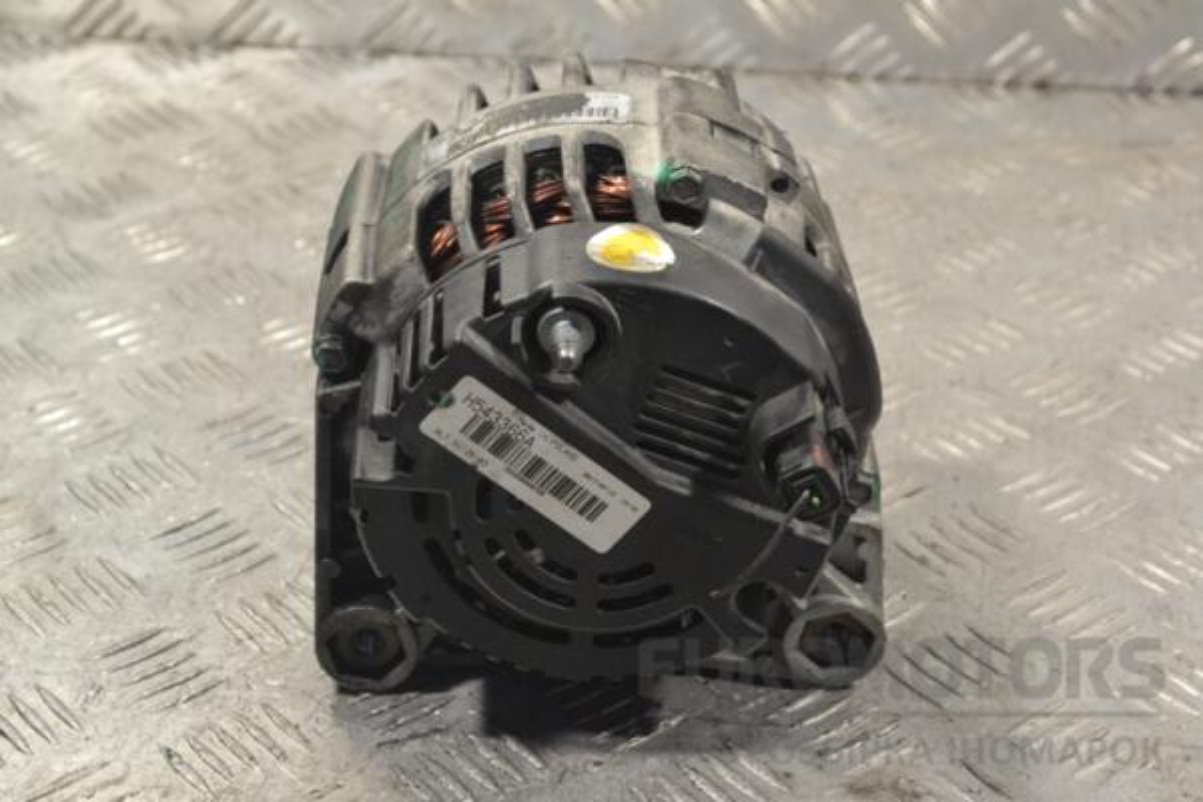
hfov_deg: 24.6
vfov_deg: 16.6
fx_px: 2757
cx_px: 602
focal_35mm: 82
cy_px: 401
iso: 3200
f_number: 8
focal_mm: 55
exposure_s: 1/250
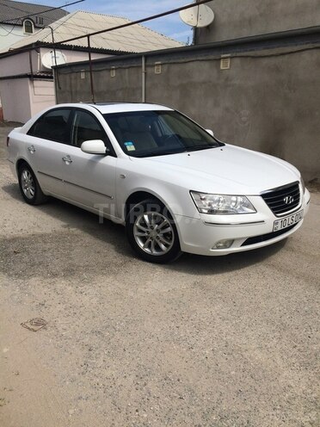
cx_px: 160
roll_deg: -0.1
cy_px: 214
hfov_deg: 48.2
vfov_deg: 61.7
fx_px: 357
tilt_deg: -17.0
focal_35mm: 29
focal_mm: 4.15
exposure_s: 1/3731
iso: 32
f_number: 2.2
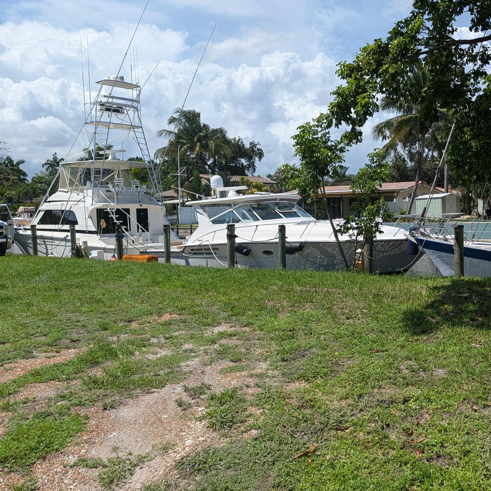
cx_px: 360
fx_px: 530
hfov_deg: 48.1
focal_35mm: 33
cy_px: 234
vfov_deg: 49.7
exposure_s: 1/1792
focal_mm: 6.9
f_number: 1.68
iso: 24
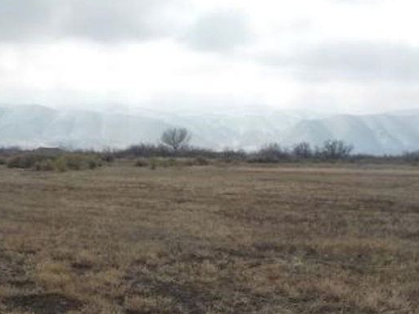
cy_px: 264
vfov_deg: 23.9
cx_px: 150
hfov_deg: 32.0
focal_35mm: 60
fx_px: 726
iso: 125
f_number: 3.3
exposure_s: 1/1600
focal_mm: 4.1
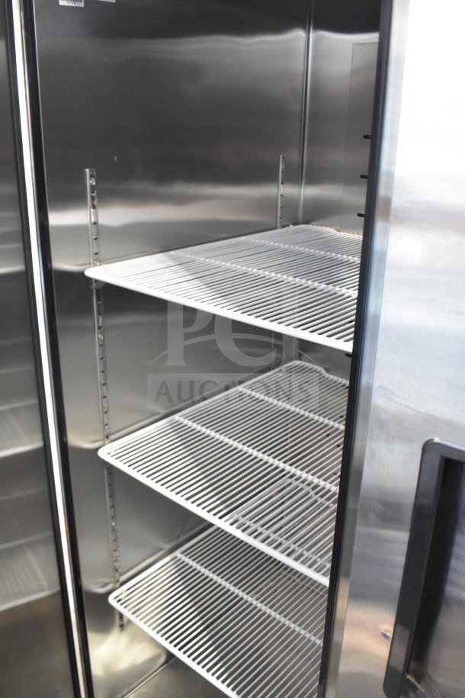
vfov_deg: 59.5
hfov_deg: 41.7
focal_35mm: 32
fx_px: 610
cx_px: 232
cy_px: 349
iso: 6400
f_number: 5
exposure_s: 1/100
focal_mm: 21
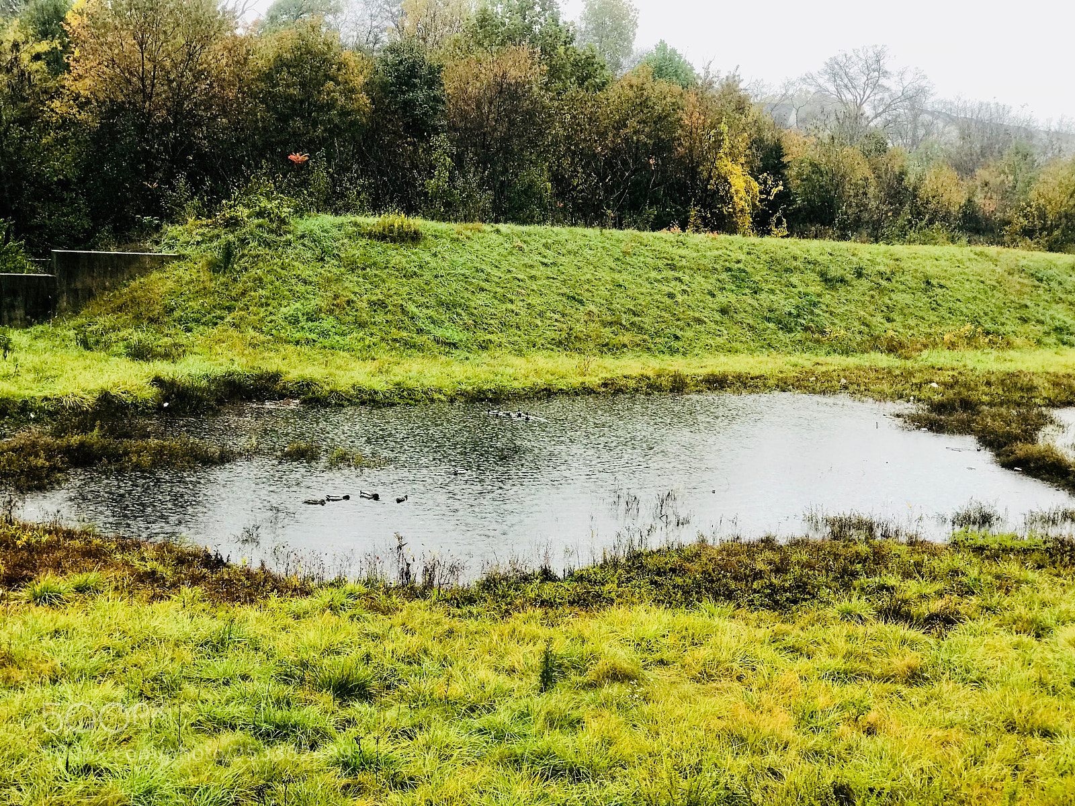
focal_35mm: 57
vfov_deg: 25.7
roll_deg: -4.0
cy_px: 403
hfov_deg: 33.8
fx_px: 1770
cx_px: 538
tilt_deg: -6.7
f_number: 2.8
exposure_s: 1/120
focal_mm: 6.6
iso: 25
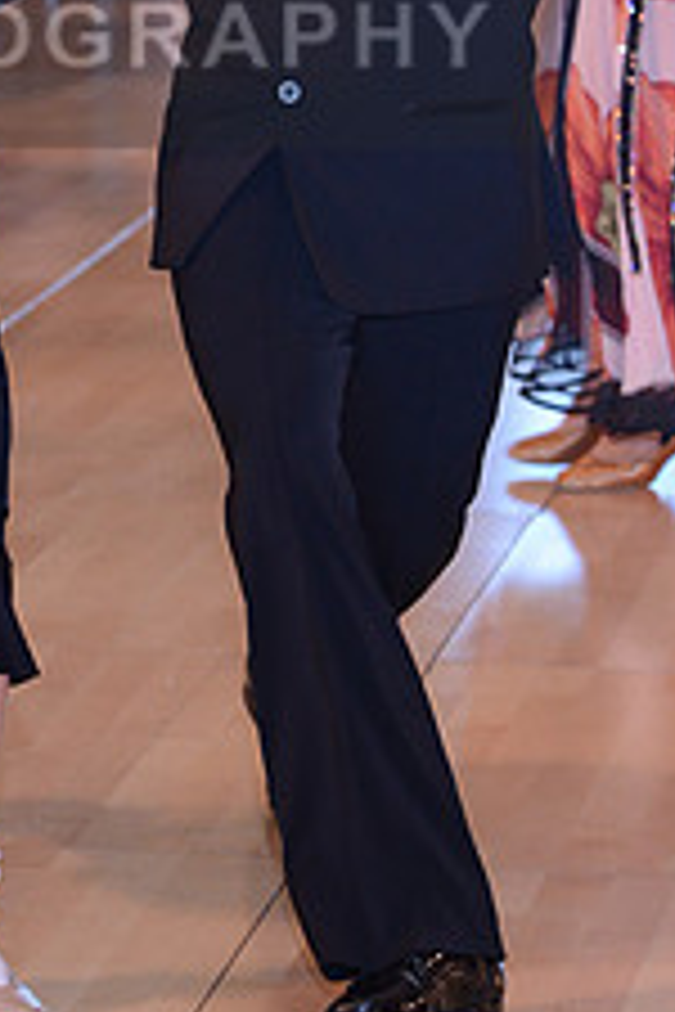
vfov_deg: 8.4
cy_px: 0
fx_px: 6890
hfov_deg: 5.6
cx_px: -61
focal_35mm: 245
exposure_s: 1/250
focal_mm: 95
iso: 1600
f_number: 5
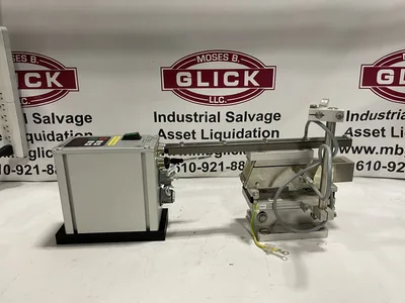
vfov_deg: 53.1
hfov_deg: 67.3
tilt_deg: -18.2
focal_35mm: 26
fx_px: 304
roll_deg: -0.4
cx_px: 202
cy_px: 152
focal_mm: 4.2
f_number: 1.6
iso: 160
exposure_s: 1/60
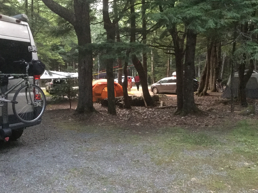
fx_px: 239
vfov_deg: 44.2
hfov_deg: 56.8
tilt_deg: -6.2
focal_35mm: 32
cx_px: 130
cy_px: 95
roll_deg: -2.4
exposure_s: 1/15
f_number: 2.4
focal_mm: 3.3
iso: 800
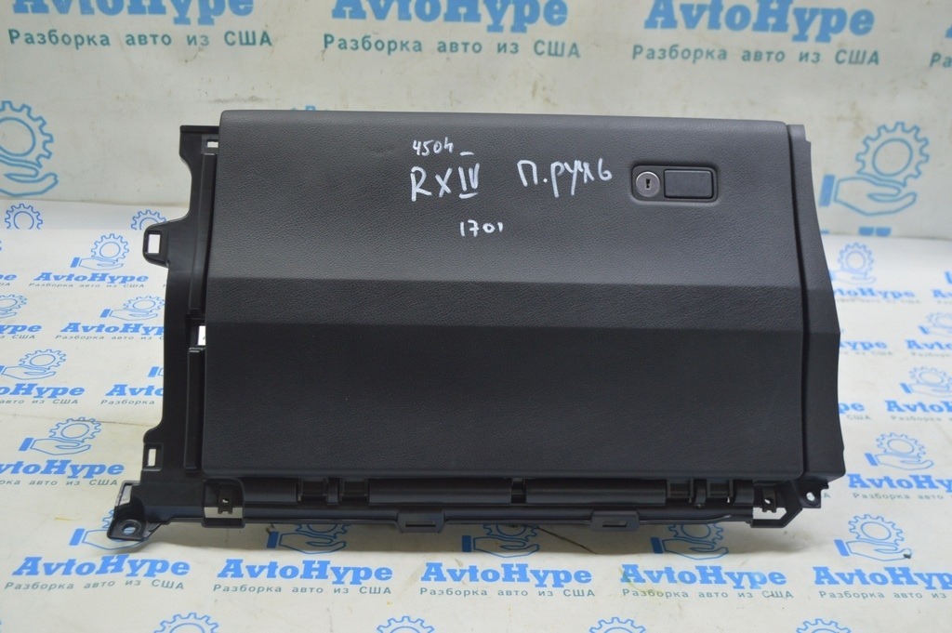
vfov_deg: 31.8
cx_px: 476
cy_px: 316
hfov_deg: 46.4
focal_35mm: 42
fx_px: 1110
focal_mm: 28
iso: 400
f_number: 5.6
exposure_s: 1/20
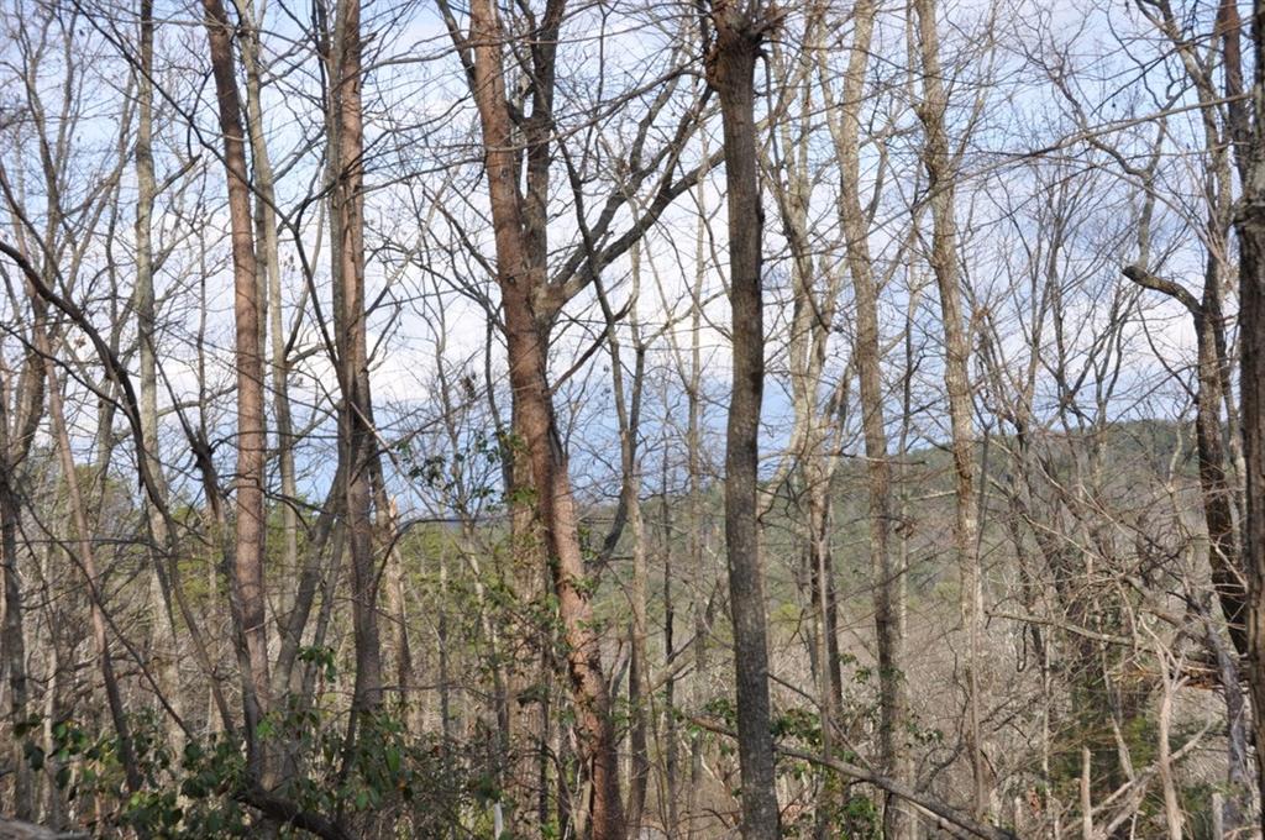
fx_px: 1685
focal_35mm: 48
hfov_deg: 41.2
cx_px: 632
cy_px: 420
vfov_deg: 28.0
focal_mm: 32
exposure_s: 1/125
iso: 200
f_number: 11
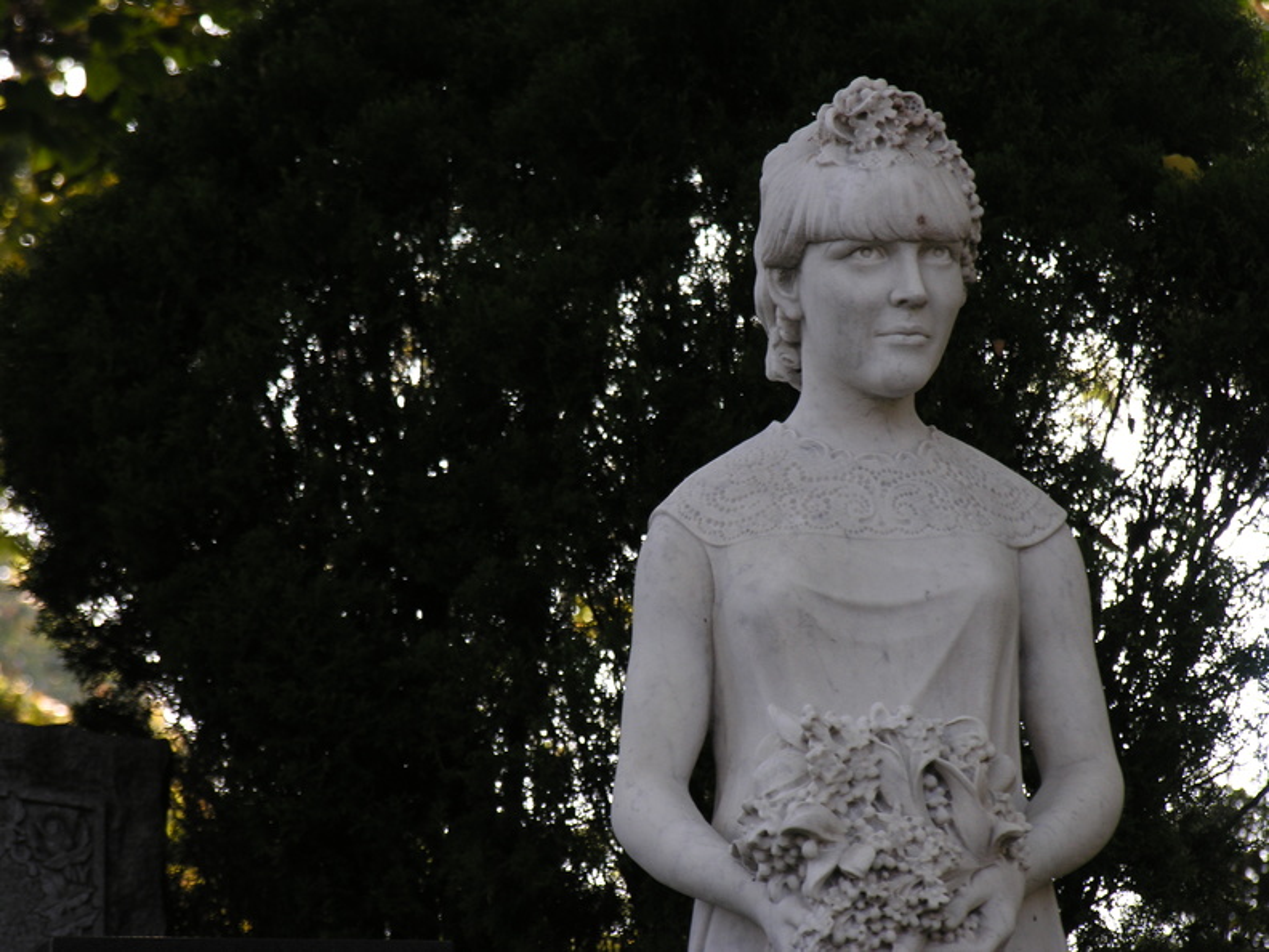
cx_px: 634
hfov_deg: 7.1
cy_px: 476
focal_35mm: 279
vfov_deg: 5.3
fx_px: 10228
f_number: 4.7
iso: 50
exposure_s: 1/81.6
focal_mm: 71
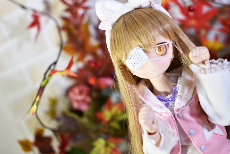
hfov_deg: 37.8
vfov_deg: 25.8
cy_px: 77
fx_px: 335
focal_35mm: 52
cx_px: 115
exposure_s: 1/40
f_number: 1.8
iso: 100
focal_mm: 35
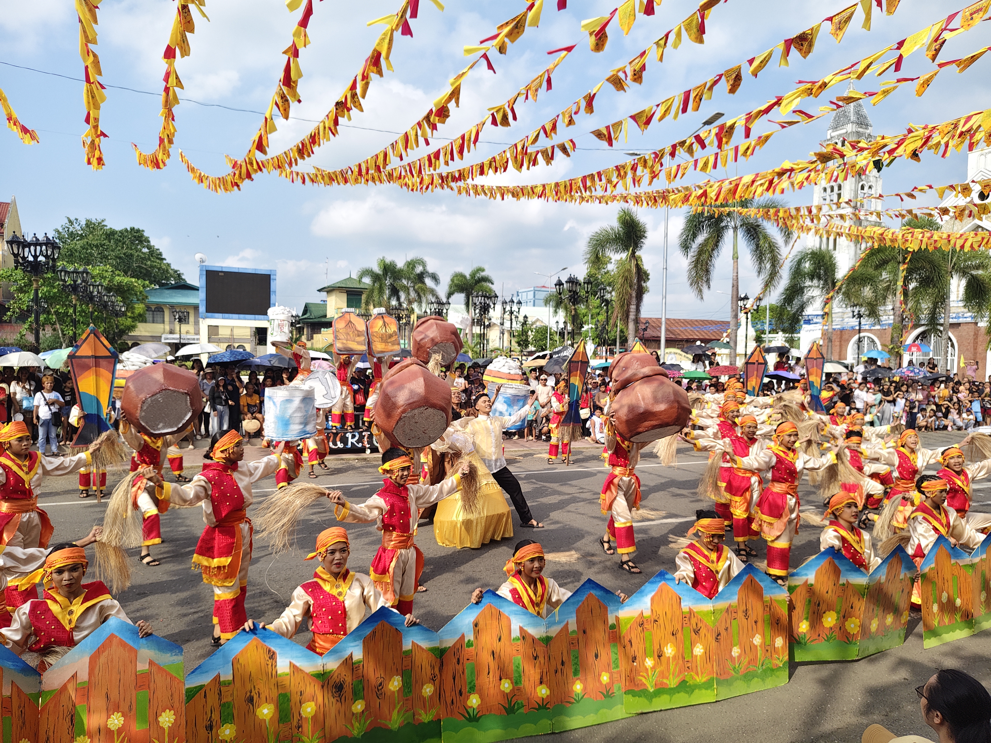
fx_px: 687
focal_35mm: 24
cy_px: 372
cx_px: 496
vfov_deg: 56.8
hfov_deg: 71.6
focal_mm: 5.56
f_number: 1.88
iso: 50
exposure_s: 1/503
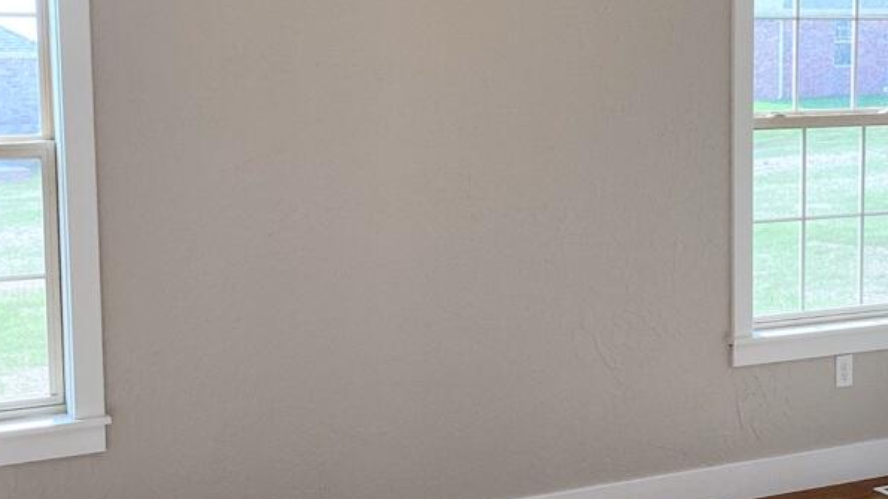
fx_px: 1365
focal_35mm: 58
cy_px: 186
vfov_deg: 20.7
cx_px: 483
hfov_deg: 36.0
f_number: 2.4
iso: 50
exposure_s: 1/120
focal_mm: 3.3
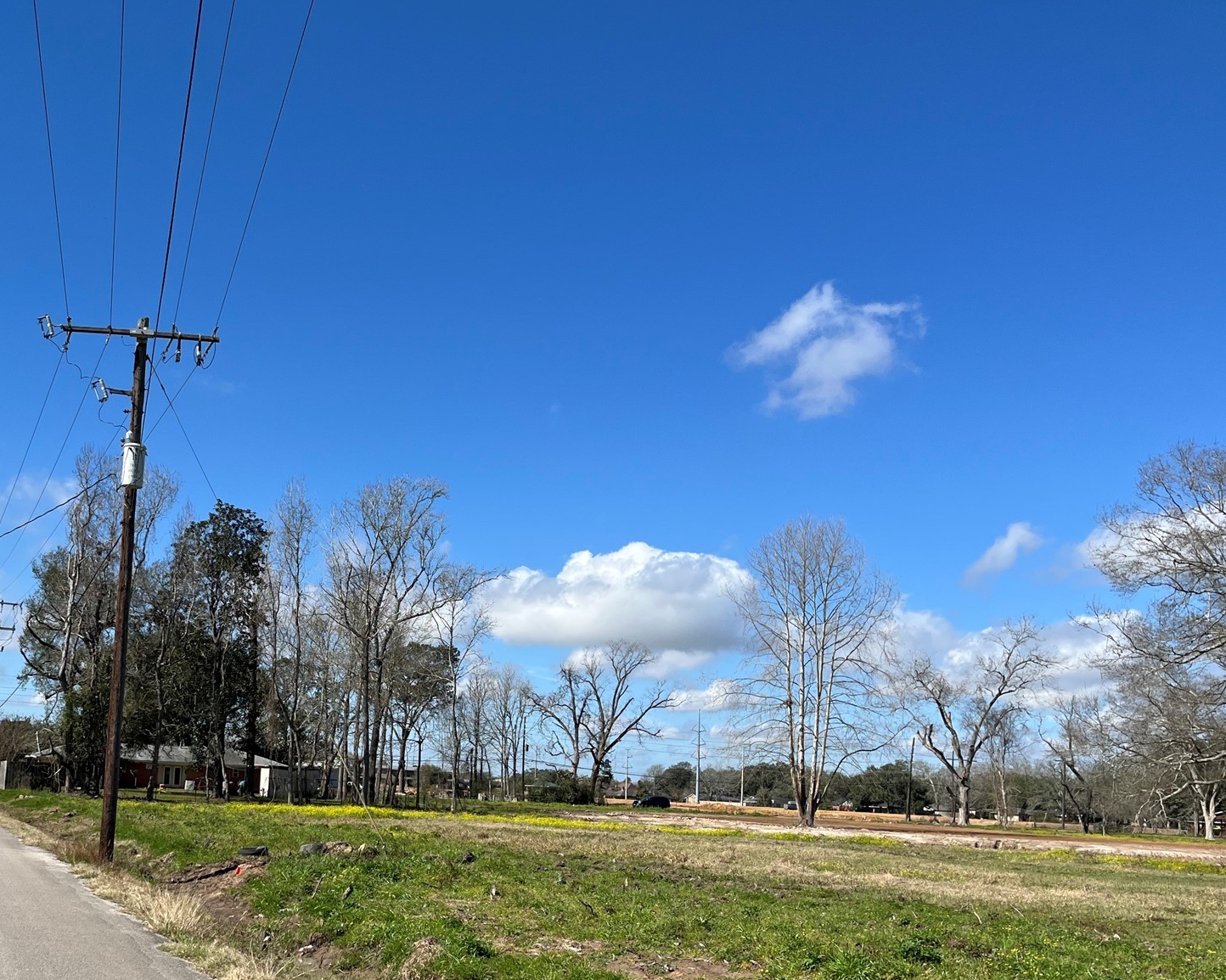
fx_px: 1306
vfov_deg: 40.7
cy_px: 642
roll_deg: -3.0
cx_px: 371
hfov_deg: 49.1
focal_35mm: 36
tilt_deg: +4.4
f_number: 1.6
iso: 50
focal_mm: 5.1
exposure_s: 1/4149
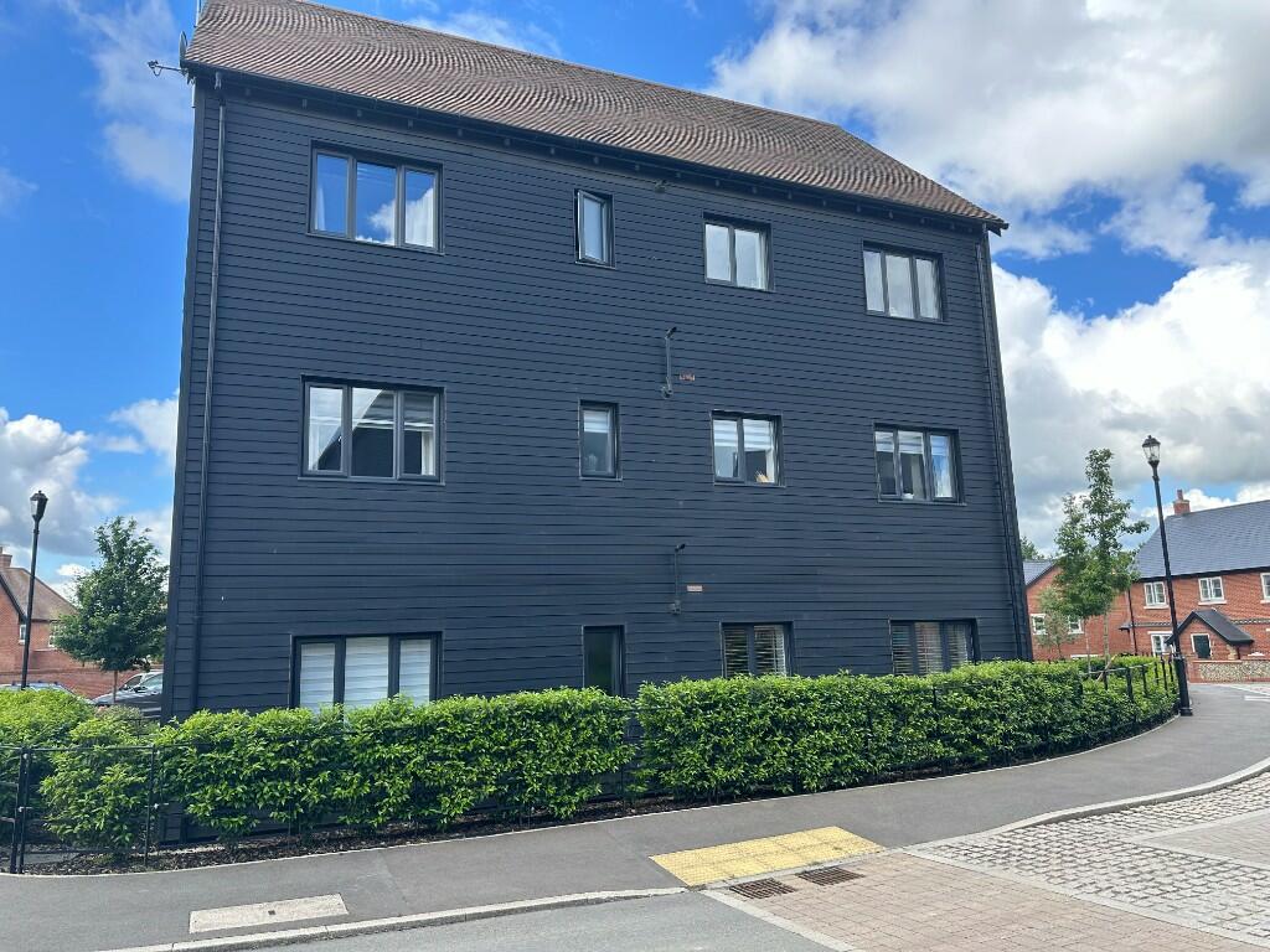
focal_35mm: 24
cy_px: 476
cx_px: 635
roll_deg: +1.4
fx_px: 881
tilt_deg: +10.2
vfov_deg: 56.8
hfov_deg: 71.6
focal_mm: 6.86
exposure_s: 1/1157
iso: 80
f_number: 1.78
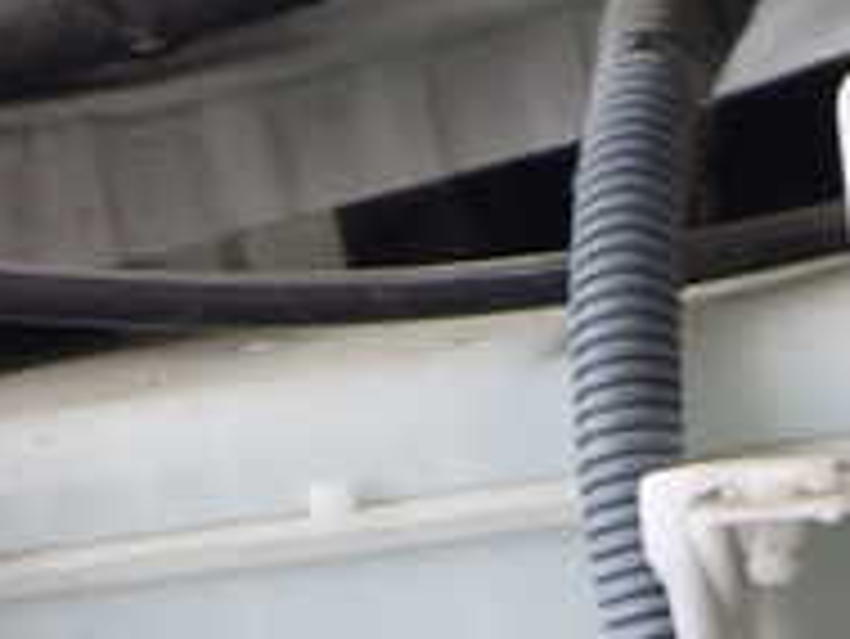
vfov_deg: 15.2
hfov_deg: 20.6
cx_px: 400
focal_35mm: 95
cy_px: 680
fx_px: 2334
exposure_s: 1/125
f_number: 2.3
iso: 200
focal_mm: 5.4
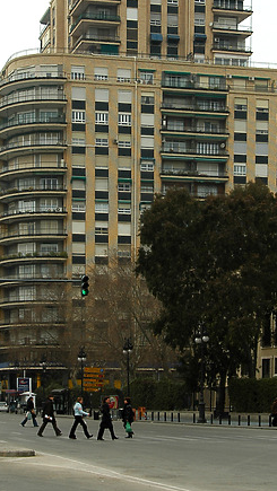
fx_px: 988
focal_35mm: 76
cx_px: 134
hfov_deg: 16.0
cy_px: 173
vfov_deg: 27.8
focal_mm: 35
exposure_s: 1/320
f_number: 9
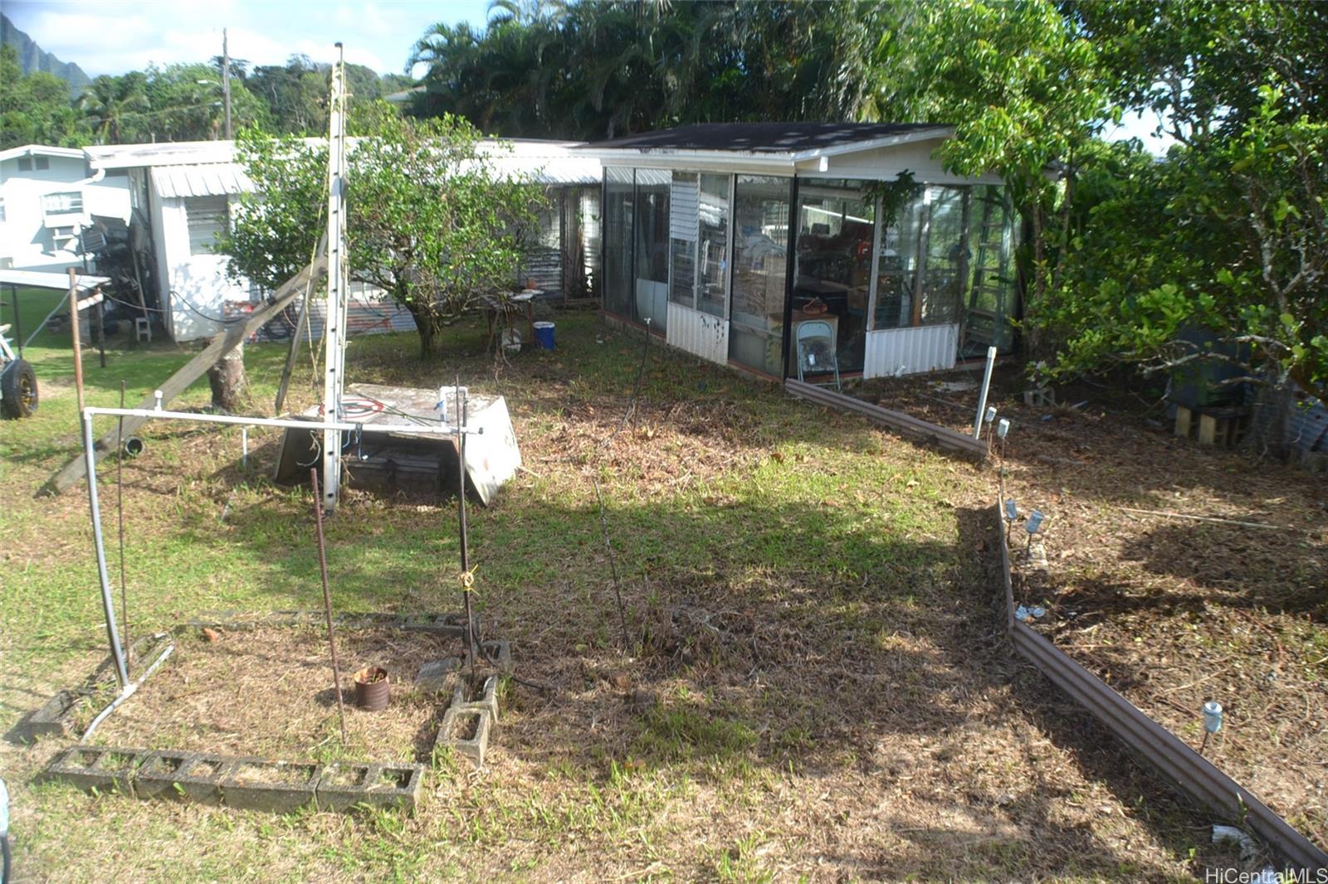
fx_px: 1217
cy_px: 442
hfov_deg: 57.2
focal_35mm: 33
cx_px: 664
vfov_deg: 40.0
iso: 100
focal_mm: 22
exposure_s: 1/160
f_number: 6.3
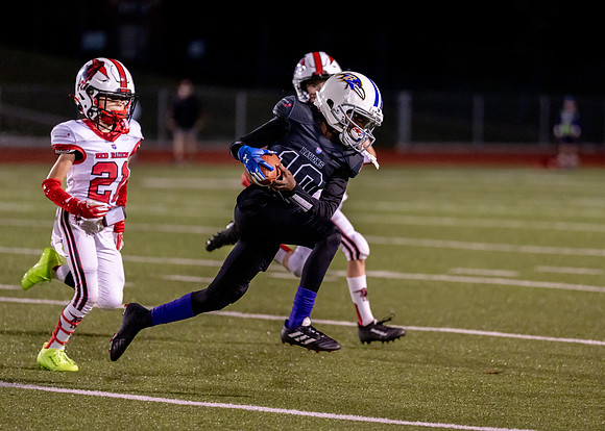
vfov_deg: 5.8
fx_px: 4230
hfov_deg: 8.2
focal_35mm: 246
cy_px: 227
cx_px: 344
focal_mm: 200
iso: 2500
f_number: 2.8
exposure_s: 1/1000
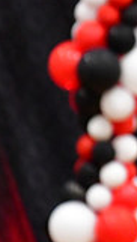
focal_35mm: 1130
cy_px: 177
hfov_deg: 1.1
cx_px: 397
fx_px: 7271
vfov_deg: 1.9
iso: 5000
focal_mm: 200
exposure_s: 1/500
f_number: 3.2
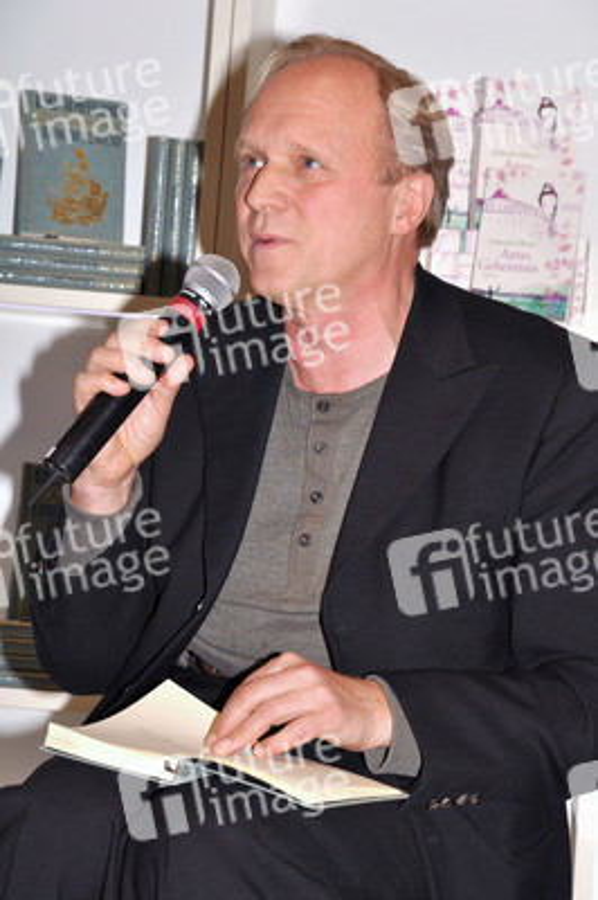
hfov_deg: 11.4
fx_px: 2995
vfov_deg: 17.1
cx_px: 299
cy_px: 450
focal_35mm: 120
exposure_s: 1/200
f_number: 8
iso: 400
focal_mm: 80
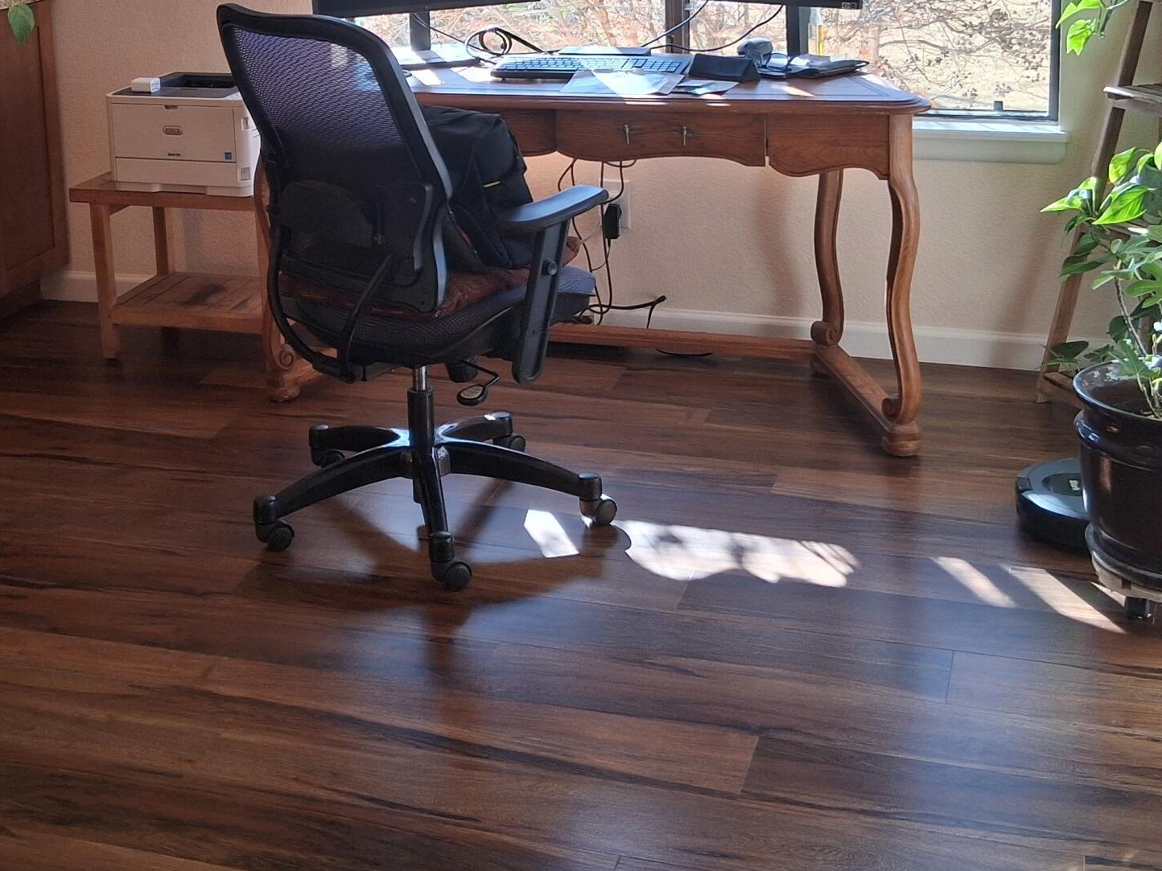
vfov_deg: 26.2
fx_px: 1813
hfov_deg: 35.2
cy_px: 101
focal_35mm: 54
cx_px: 401
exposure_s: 1/100
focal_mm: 3.98
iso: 50
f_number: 1.8
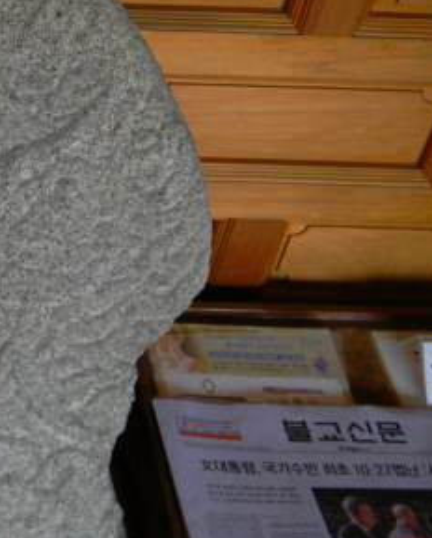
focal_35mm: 85
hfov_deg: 16.6
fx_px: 1356
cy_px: 245
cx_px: -203
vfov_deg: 22.4
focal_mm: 6.4
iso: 80
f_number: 3.7
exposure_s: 1/24.7
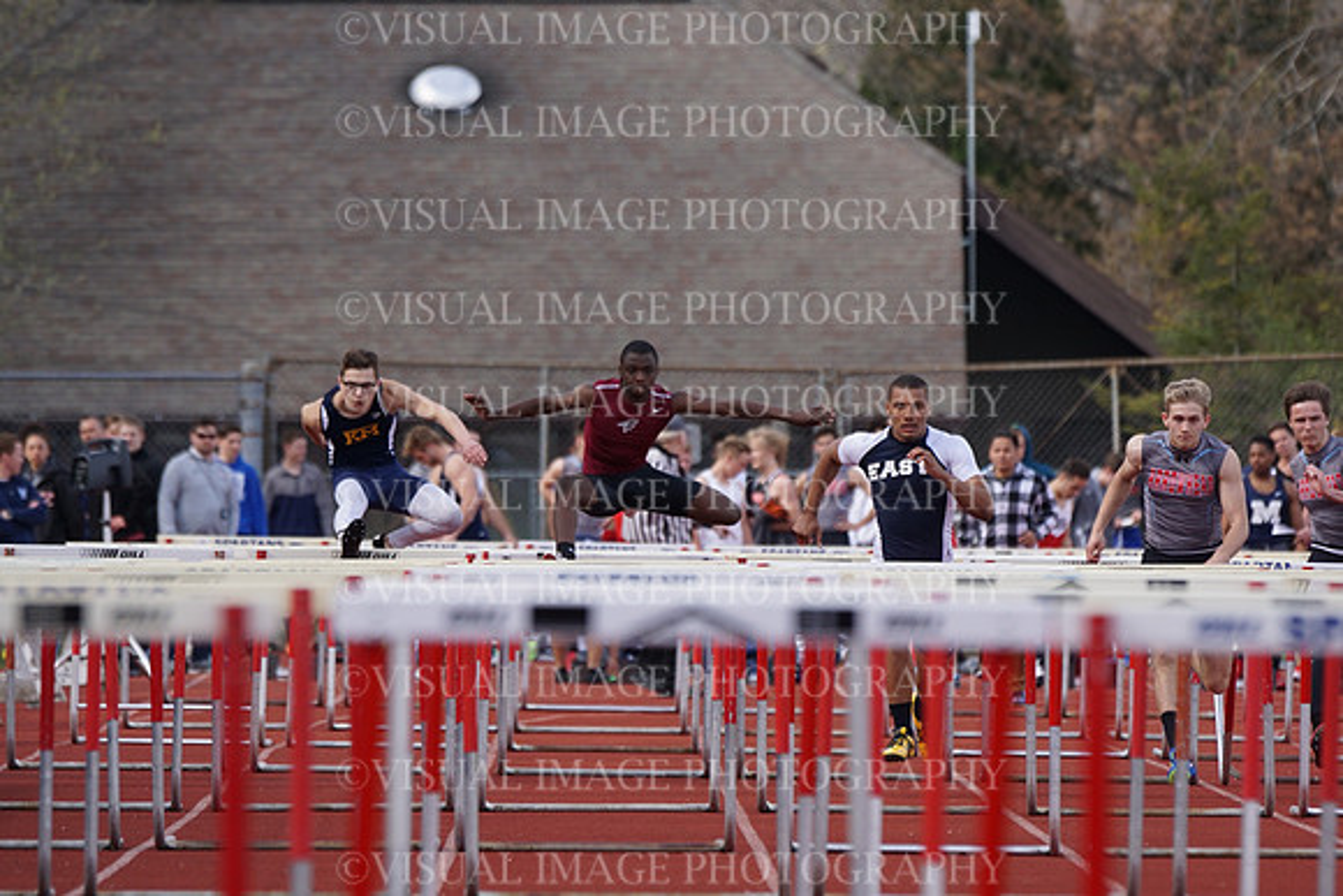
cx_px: 672
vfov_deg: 2.8
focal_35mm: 495
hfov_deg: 4.2
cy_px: 448
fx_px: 18470
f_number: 5.6
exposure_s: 1/1000
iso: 400
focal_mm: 330
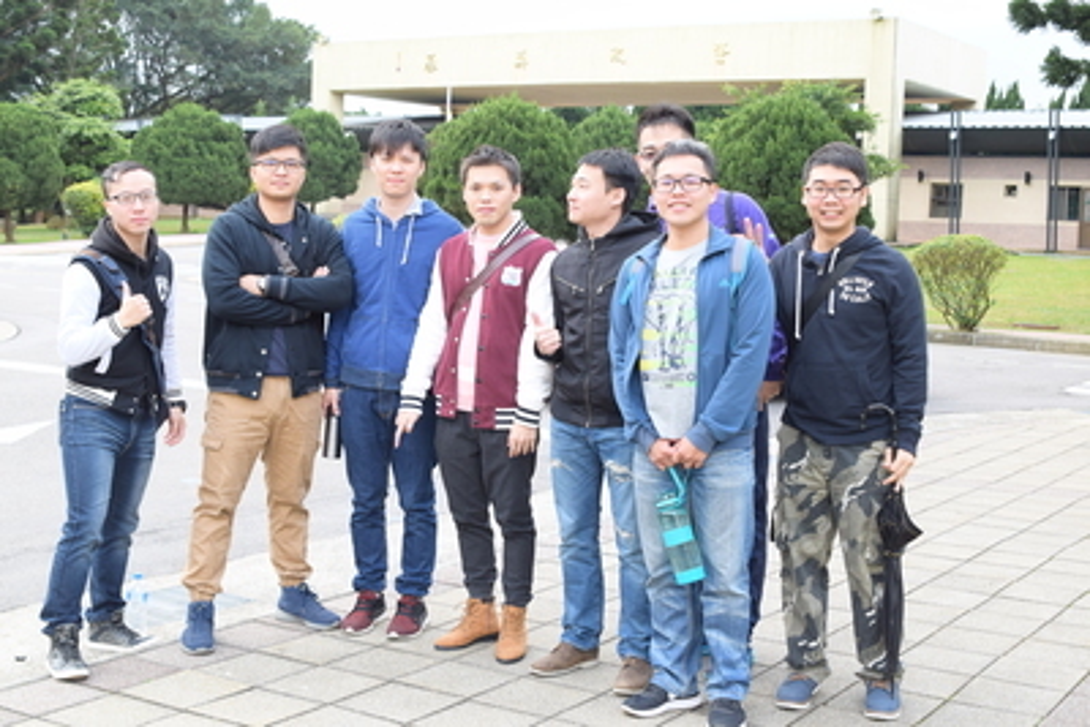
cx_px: 545
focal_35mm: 48
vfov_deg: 28.1
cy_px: 364
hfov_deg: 41.1
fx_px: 1454
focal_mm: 32
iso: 360
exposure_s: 1/125
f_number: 6.3
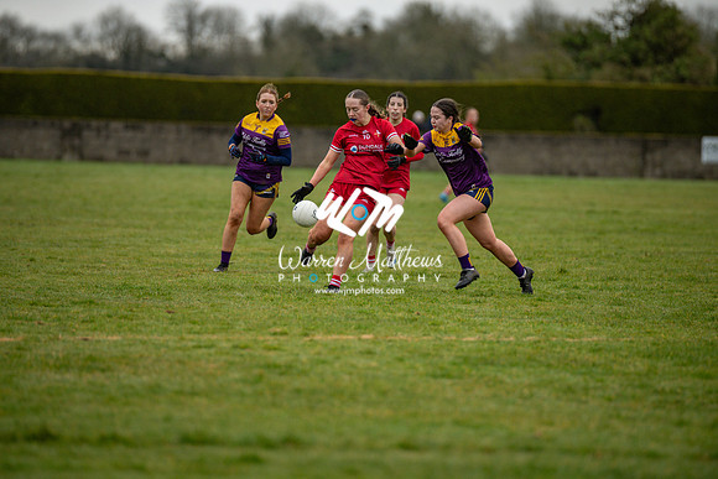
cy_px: 240
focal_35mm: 300
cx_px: 359
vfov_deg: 4.6
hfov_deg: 6.9
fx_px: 5984
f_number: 2.8
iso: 800
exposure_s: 1/640
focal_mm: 300
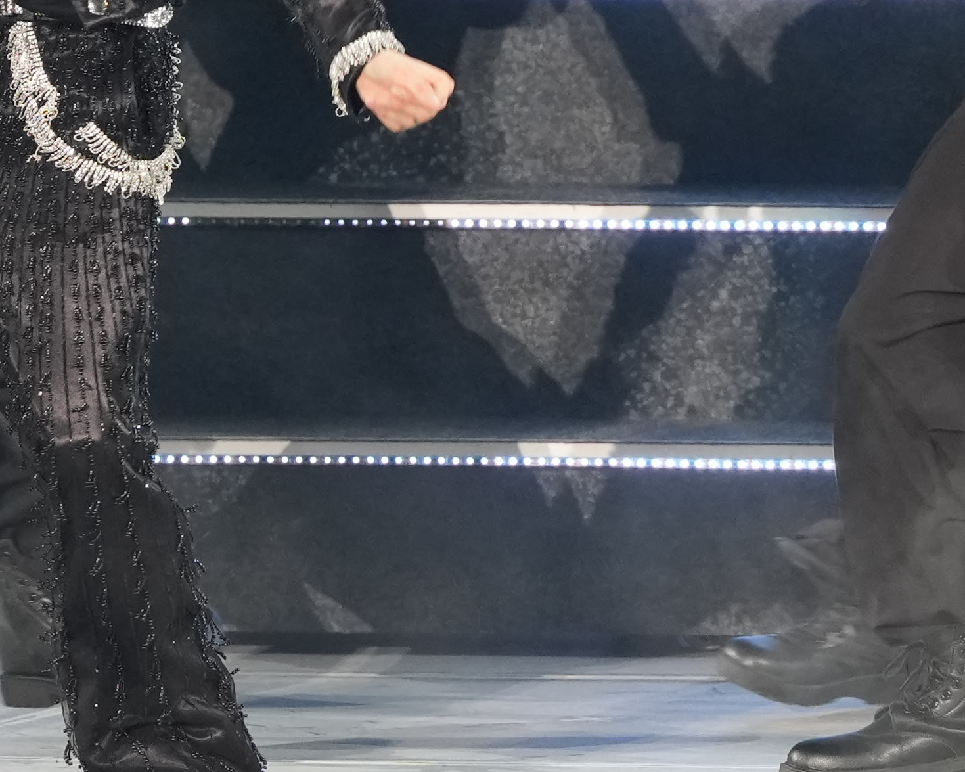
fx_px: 64542
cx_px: 245
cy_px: -141
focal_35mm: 2260
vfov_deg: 0.7
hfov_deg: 0.9
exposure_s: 1/500
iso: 1600
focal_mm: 420
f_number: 4
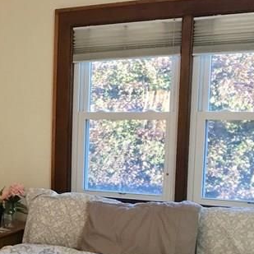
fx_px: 706
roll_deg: +0.5
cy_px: 207
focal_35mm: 85
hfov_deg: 18.8
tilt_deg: -8.5
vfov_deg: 20.2
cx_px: -81
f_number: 2.2
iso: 80
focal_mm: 4.15
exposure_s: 1/30
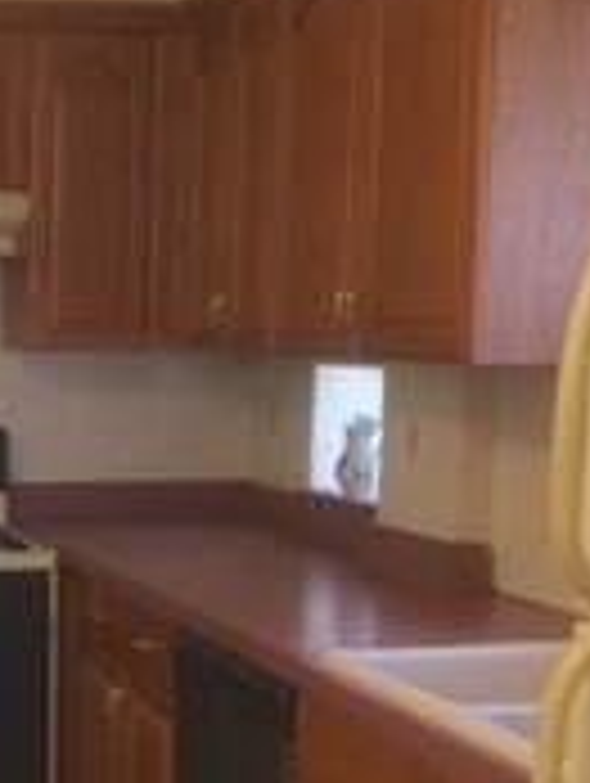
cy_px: 580
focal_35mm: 80
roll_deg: +0.5
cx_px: -68
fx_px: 1814
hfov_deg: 17.8
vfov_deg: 24.1
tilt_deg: -10.4
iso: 64
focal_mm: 4.15
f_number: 2.2
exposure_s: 1/30
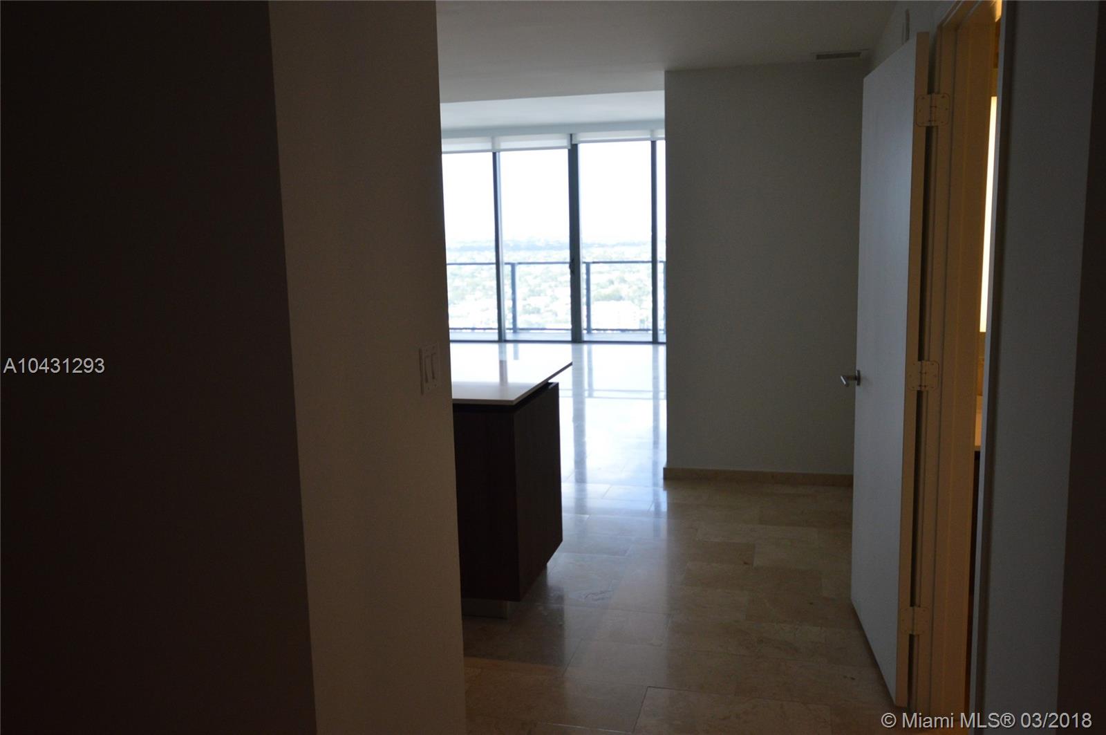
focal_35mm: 30
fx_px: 921
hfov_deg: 62.0
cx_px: 553
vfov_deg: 43.5
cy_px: 368
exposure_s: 1/500
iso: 1000
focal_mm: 20
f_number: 3.5
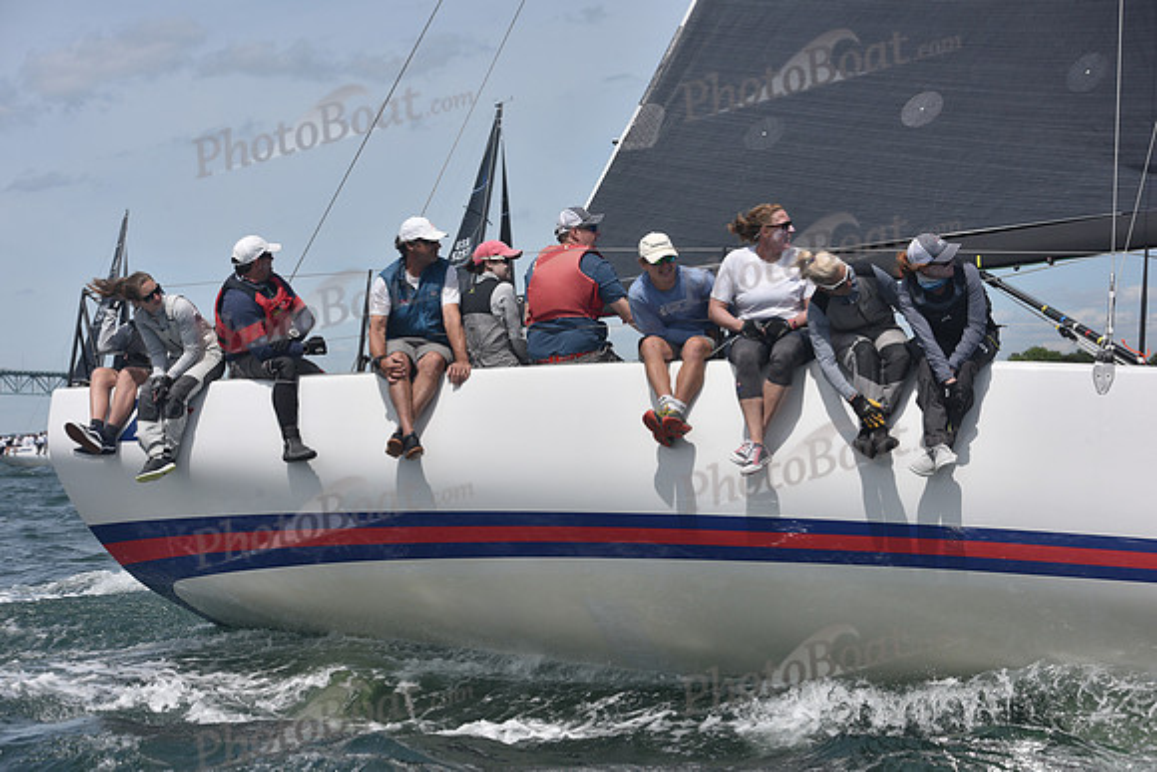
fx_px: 2250
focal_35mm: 70
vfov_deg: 19.5
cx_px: 578
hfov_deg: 28.8
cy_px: 386
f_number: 8
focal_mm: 70
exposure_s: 1/800
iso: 320
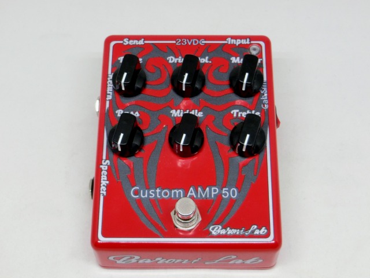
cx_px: 185
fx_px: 641
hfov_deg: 32.2
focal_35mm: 60
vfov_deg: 24.4
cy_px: 139
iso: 250
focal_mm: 10.7
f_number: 5
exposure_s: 1/125
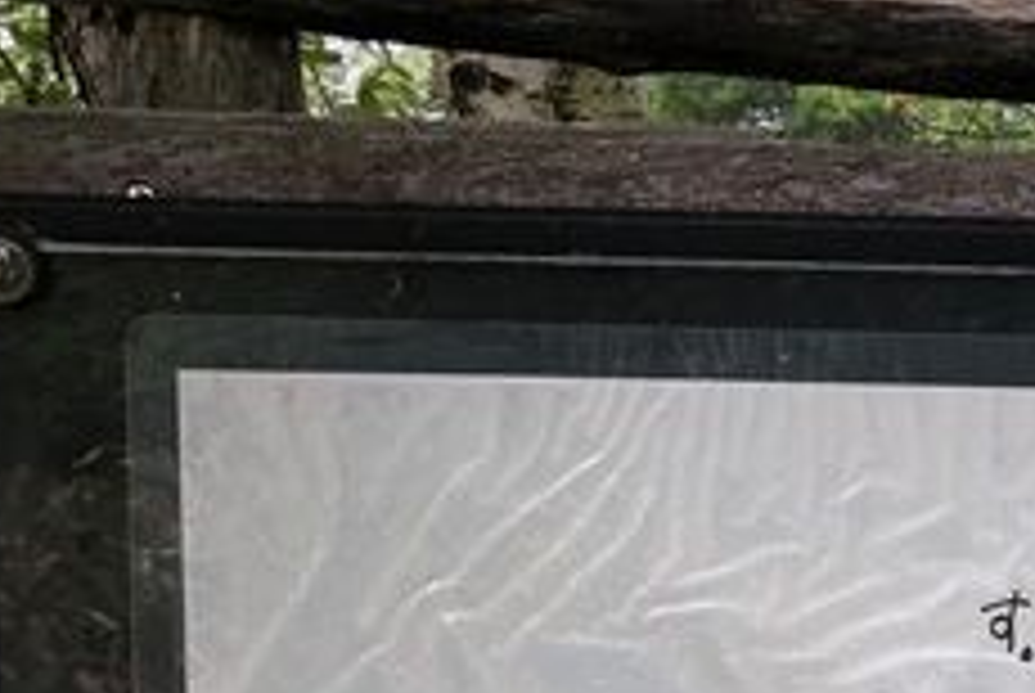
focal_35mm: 103
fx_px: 2965
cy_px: 866
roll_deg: -0.7
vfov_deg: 12.9
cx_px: 1618
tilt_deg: -1.5
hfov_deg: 17.5
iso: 20
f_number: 1.8
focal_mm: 3.99
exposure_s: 1/243
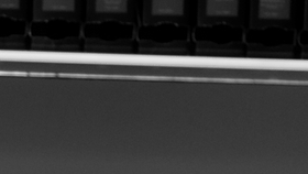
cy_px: 386
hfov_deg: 7.1
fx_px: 2199
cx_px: -617
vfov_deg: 4.4
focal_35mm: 269
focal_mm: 24.3
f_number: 4
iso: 400
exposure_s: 1/20
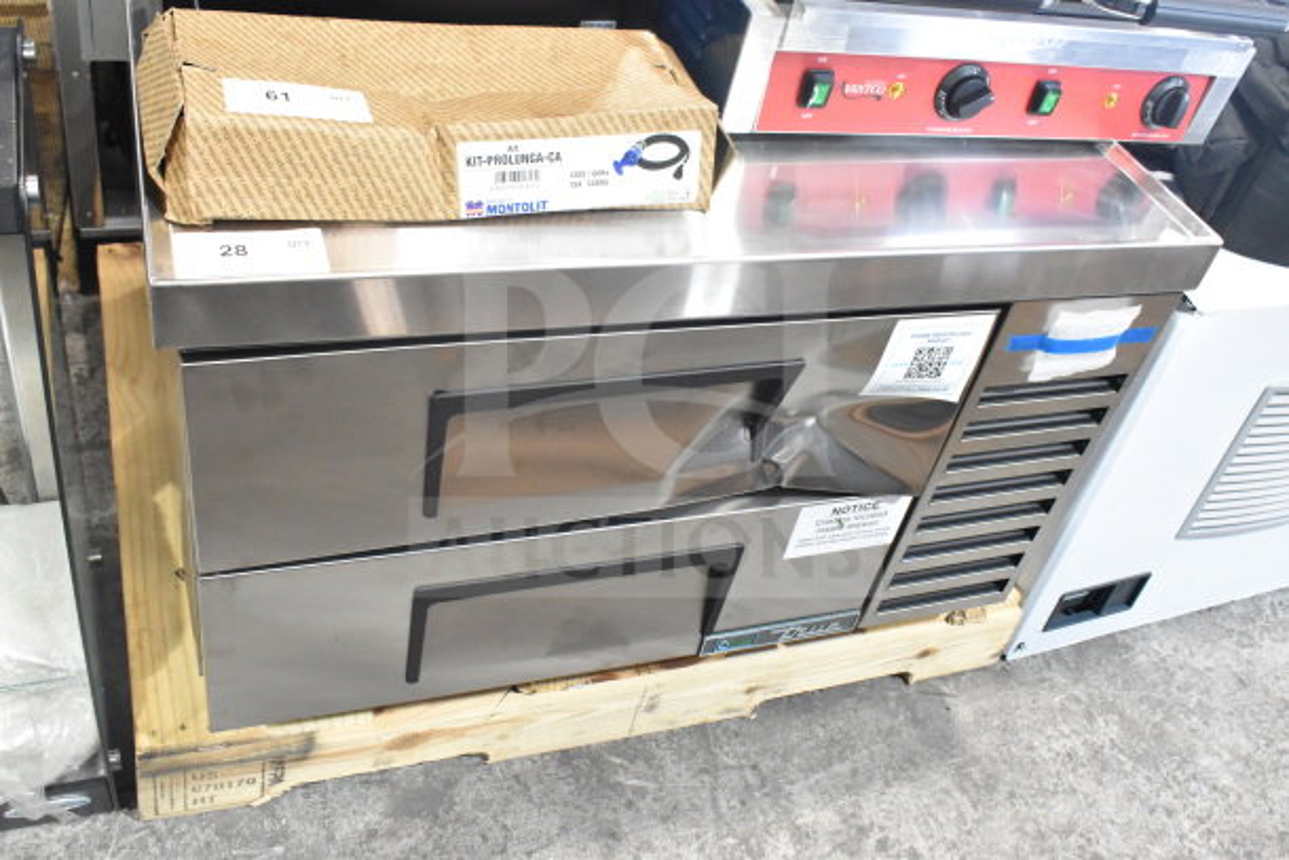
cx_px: 644
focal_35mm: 34
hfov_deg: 55.1
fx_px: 1236
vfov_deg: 38.4
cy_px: 430
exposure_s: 1/160
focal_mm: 23
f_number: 6.3
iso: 6400
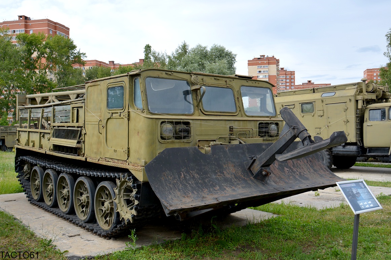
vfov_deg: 38.9
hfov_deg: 55.8
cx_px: 191
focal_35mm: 34
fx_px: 369
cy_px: 127
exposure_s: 1/250
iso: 140
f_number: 8
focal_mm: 22
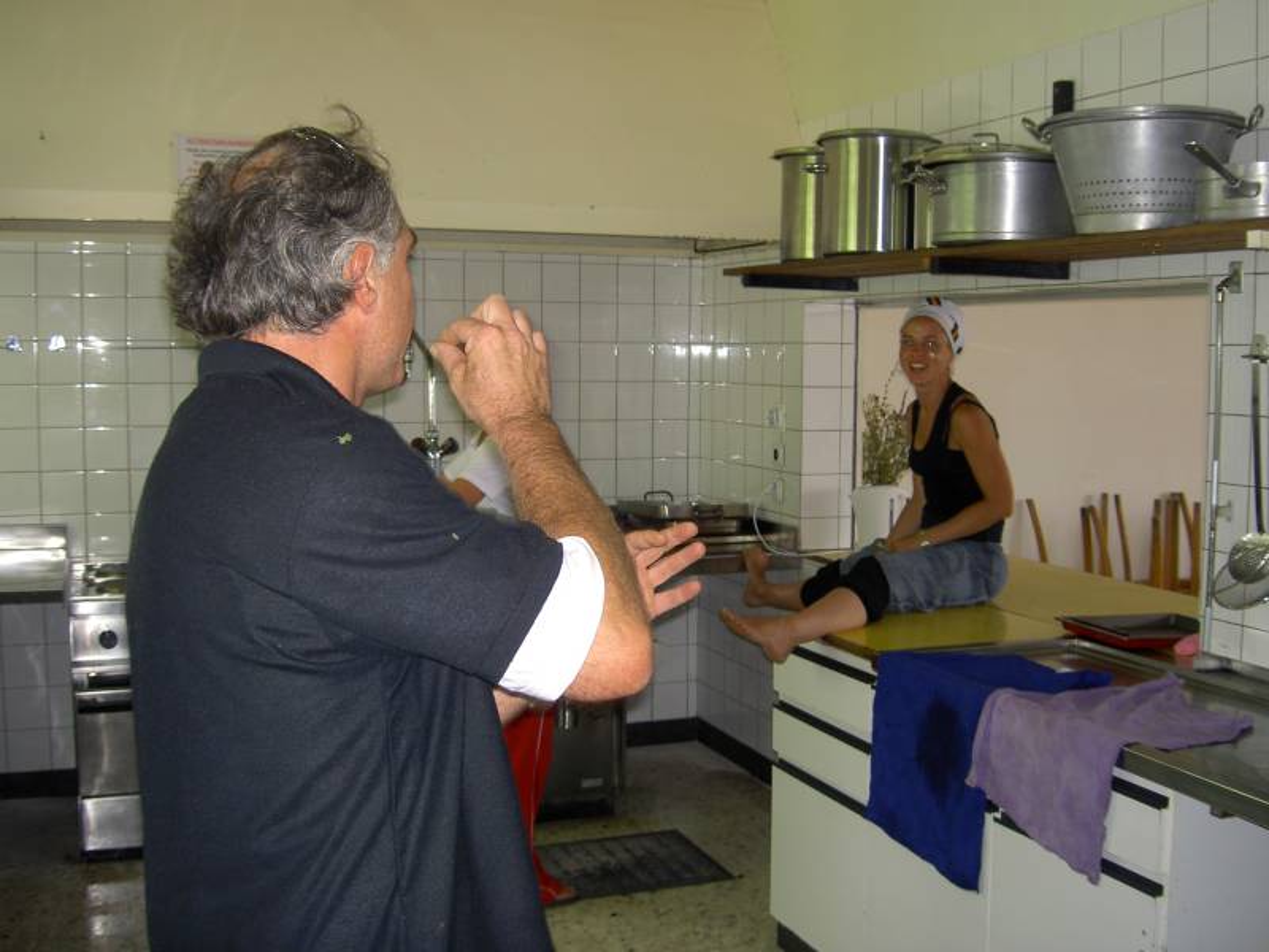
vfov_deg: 36.8
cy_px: 476
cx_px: 634
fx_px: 1430
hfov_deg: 47.9
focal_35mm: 39
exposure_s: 1/30
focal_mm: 8
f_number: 2.8
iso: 100
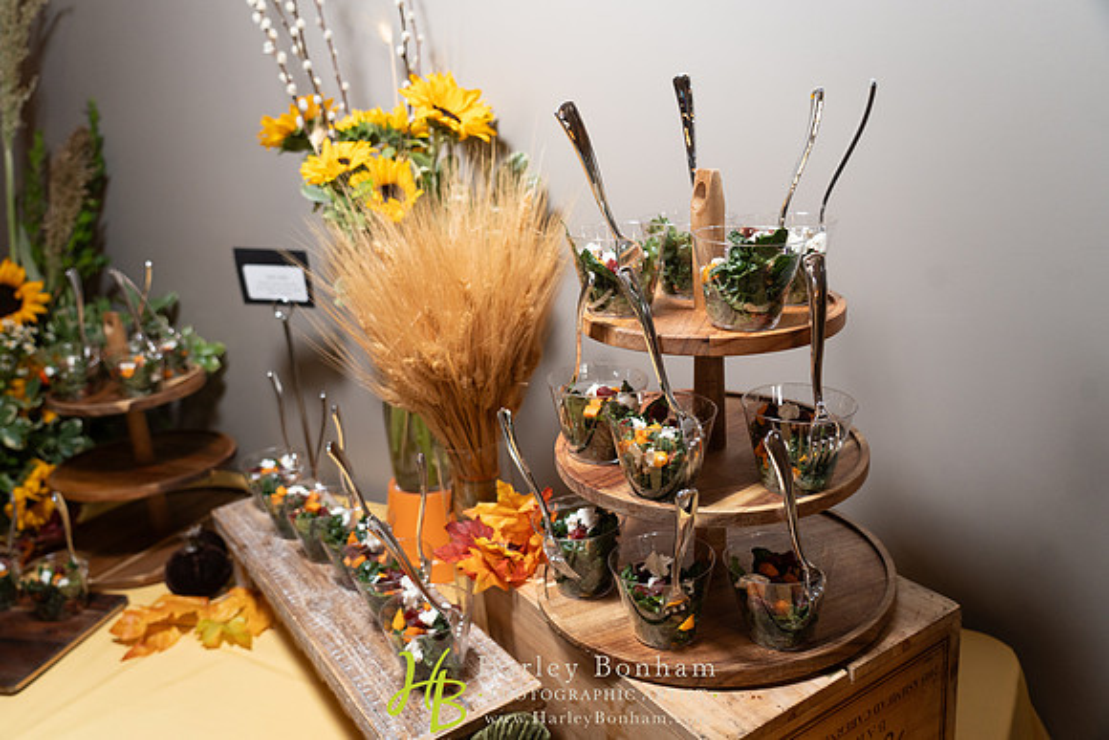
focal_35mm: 28
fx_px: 863
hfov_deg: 65.5
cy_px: 370
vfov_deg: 46.4
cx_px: 554
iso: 1250
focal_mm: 28
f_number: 4
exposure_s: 1/125
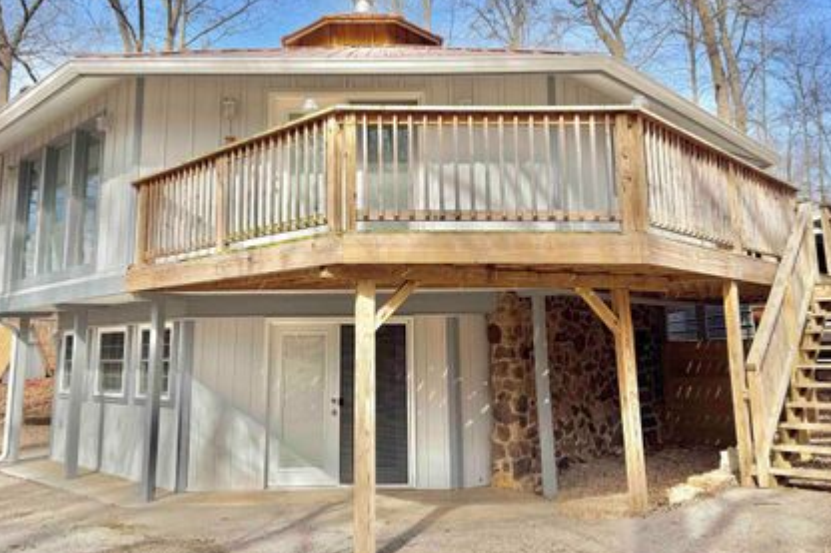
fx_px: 692
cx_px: 396
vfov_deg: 43.4
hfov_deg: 61.9
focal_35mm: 30
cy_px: 223
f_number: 1.78
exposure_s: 1/2000
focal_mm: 6.76
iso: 80
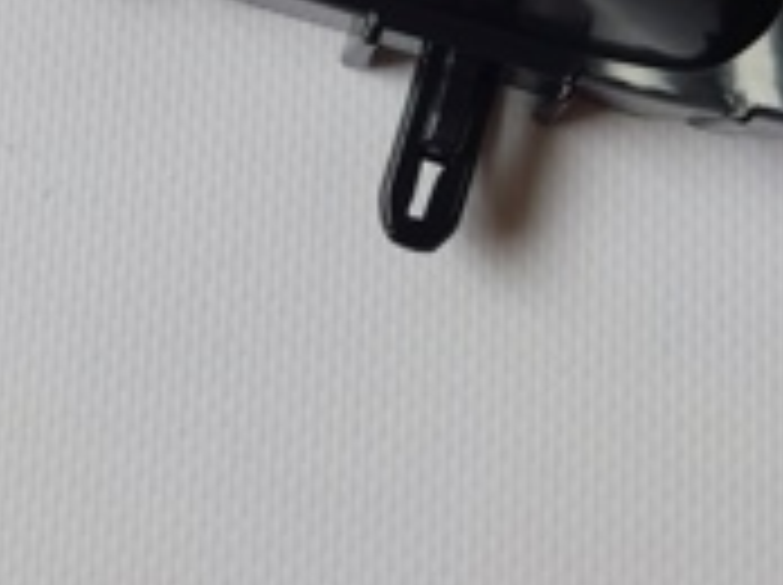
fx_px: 2078
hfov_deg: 21.3
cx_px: 324
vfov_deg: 14.9
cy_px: -292
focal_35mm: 92
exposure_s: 1/50
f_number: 1.79
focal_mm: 4.71
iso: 129
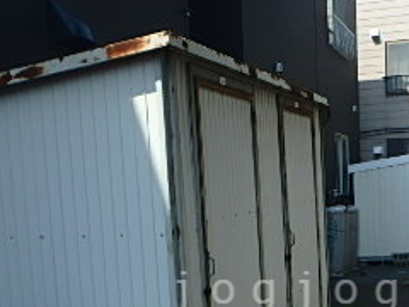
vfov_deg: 25.1
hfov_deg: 33.9
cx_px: 290
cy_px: 292
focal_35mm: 56
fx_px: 662
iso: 125
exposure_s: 1/800
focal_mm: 3.7
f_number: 3.5
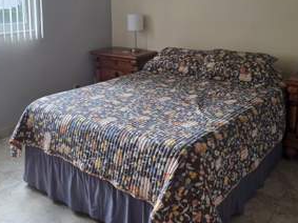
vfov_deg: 35.5
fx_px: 336
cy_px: 42
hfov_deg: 47.7
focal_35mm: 39
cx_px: 173
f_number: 1.7
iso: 160
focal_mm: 6.25
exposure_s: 1/120
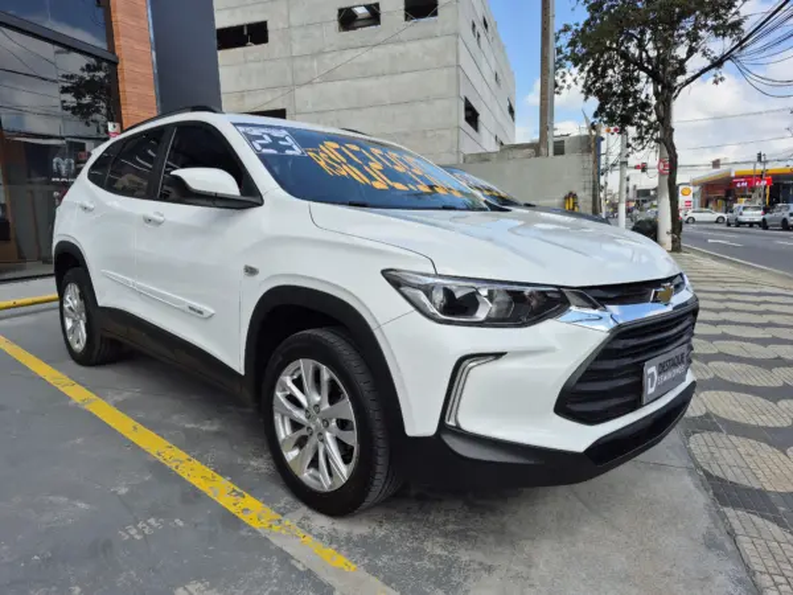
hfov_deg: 73.9
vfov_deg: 58.9
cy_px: 298
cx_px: 396
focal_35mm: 23
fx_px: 527
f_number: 1.8
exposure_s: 1/1172
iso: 25
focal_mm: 5.4
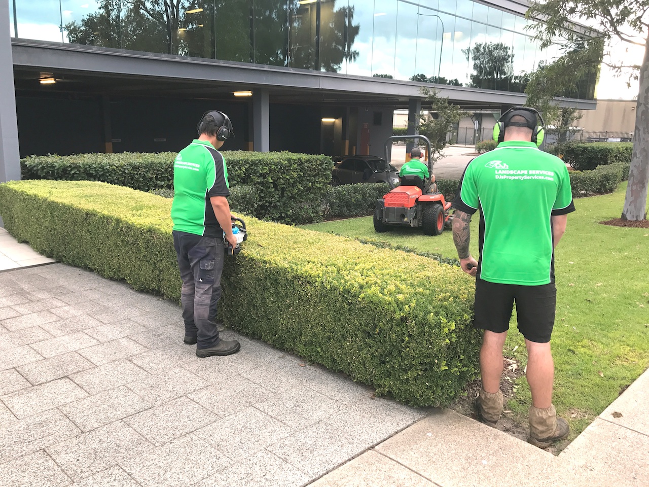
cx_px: 324
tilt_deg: -13.4
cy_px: 244
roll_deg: -1.4
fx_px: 525
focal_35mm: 28
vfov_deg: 49.7
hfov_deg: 63.4
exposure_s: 1/50
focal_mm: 3.99
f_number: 1.8
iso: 25
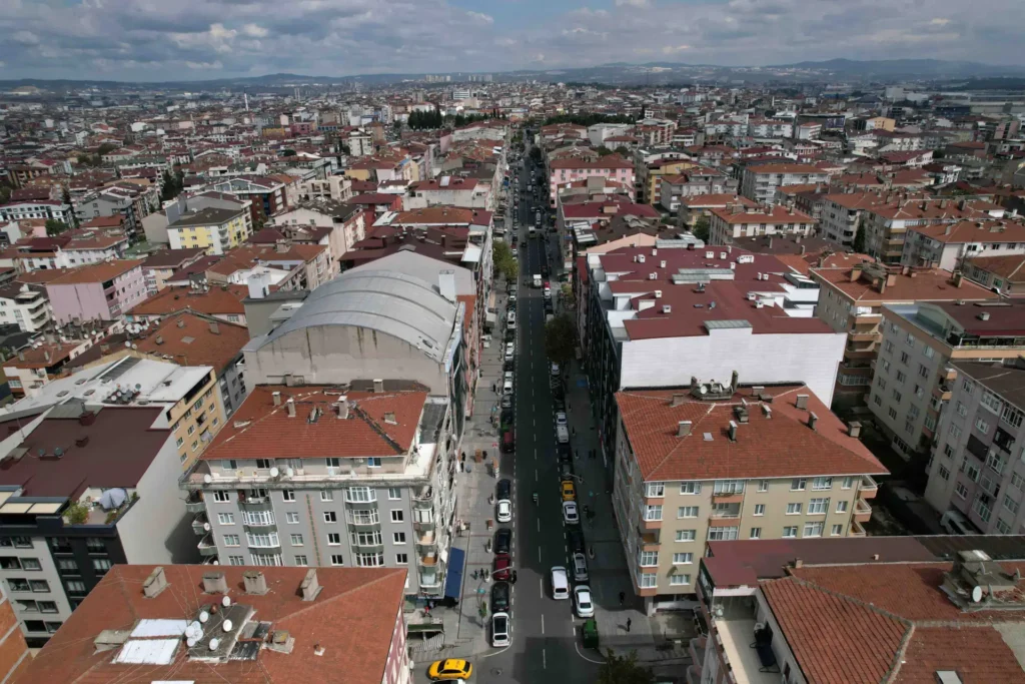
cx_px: 512
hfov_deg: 78.6
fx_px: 626
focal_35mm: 22
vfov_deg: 57.2
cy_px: 342
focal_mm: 8.38
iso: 110
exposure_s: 1/6000
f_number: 2.8
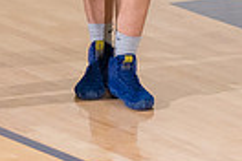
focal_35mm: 689
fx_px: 4631
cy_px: -179
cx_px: 103
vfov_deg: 2.0
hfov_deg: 3.0
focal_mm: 105
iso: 1600
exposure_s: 1/250
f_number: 5.6
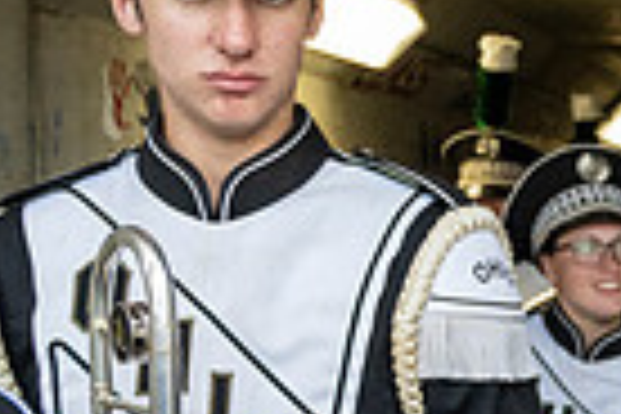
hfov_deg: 17.8
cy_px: 344
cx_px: 972
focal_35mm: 101
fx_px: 1742
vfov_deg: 13.5
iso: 1600
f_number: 4
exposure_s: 1/800
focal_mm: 24
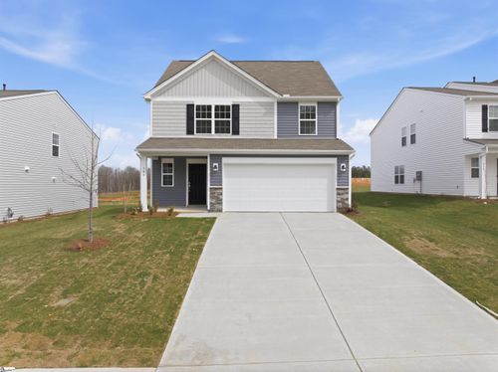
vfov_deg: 56.7
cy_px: 186
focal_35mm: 24
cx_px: 249
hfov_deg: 71.6
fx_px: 345
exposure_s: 1/60
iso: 100
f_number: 4
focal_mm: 12.3
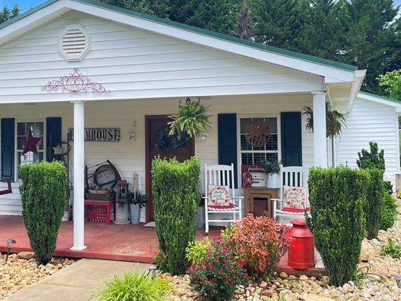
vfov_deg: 33.5
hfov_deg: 43.6
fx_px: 498
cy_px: 120
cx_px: 161
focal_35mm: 43
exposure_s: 1/396
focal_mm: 4.2
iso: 32
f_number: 1.6
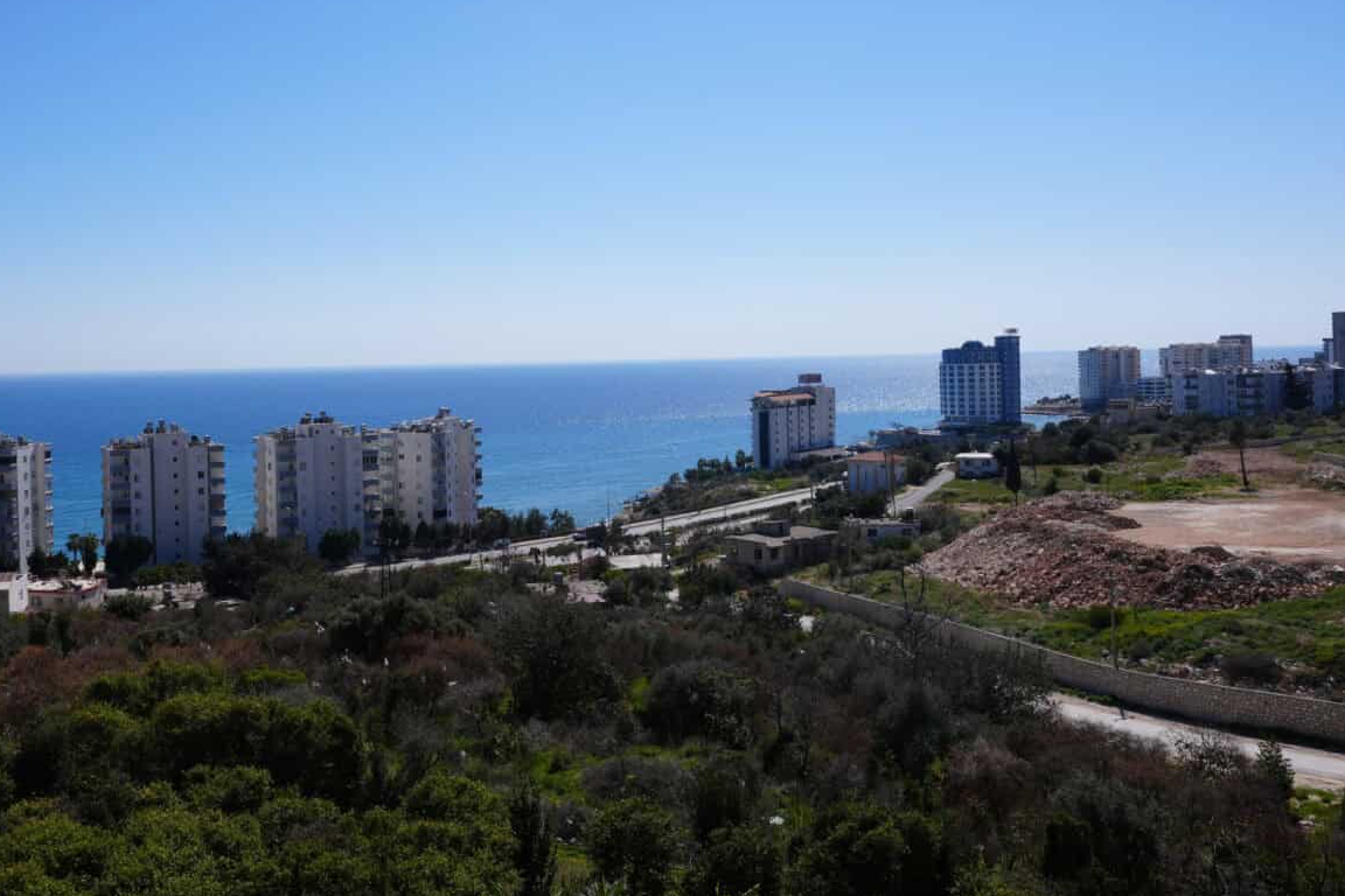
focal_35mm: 32
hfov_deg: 57.7
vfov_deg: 40.9
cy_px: 353
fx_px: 1195
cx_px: 474
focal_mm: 18
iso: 100
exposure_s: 1/320
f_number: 10
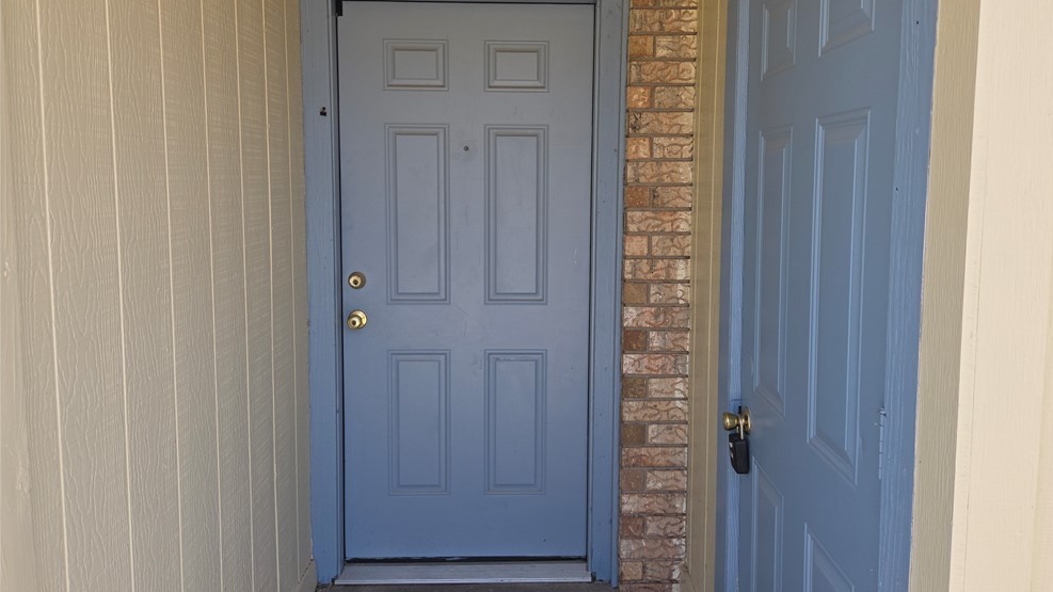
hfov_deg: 71.9
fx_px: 726
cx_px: 545
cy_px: 251
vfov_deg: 44.2
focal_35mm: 26
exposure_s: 1/271
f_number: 1.8
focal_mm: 5.4
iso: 25
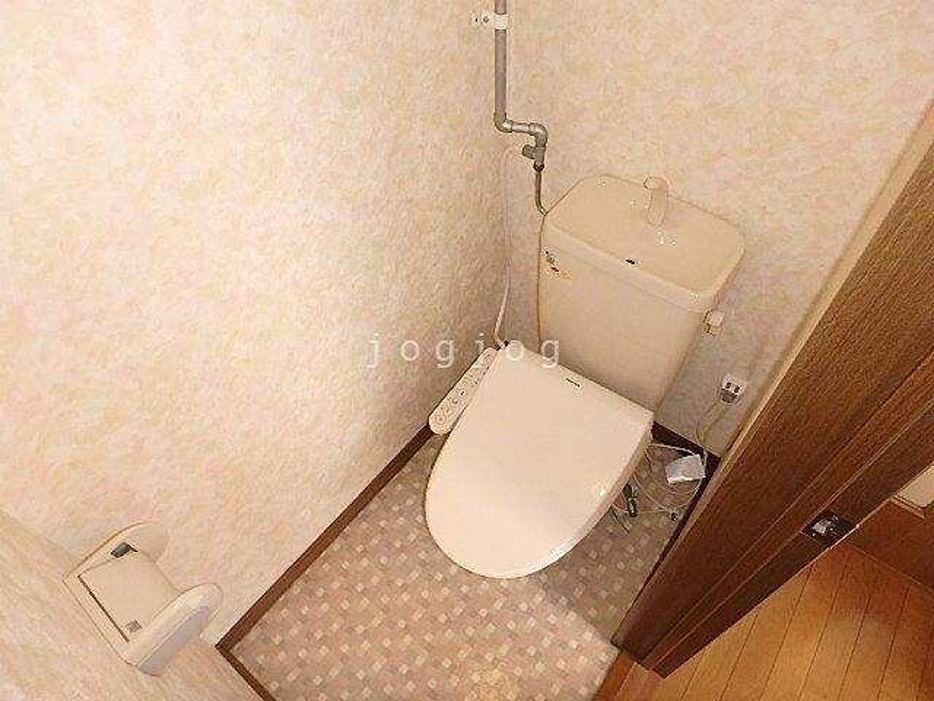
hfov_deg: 79.0
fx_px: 567
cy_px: 350
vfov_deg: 63.4
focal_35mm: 21
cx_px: 467
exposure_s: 1/30
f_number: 3.5
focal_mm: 3.7
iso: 400
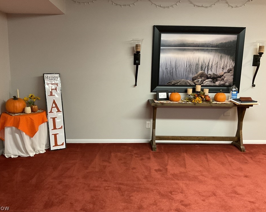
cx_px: 125
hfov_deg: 57.1
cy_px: 104
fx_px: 244
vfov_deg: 47.1
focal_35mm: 31
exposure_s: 1/60
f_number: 1.8
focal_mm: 3
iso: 250
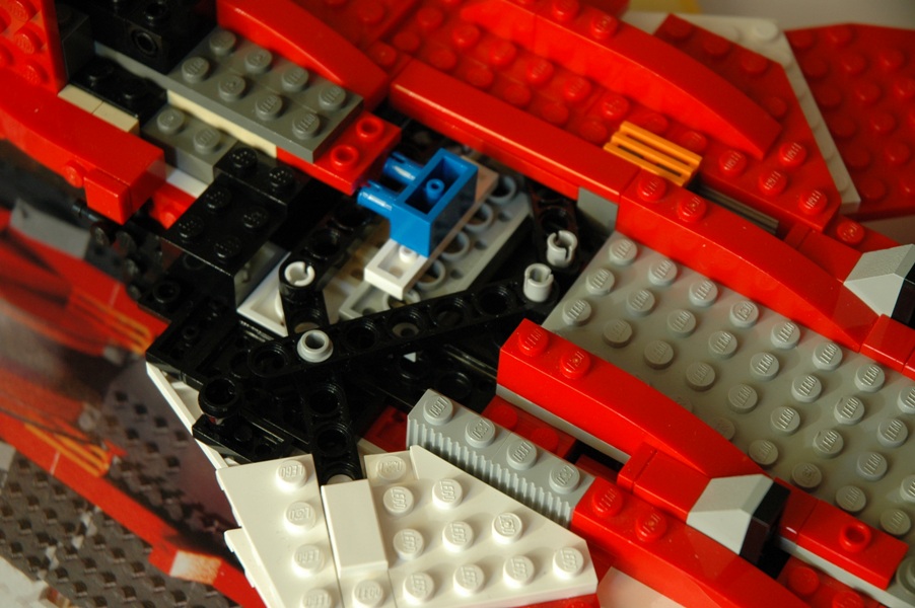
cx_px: 458
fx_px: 2667
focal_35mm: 105
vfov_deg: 13.0
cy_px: 304
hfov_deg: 19.5
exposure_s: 1/160
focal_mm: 70
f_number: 6.3
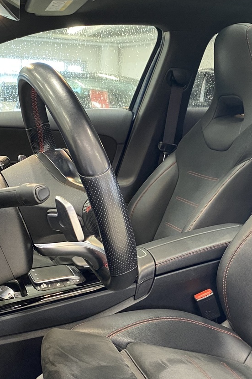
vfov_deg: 41.6
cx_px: 165
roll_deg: -2.4
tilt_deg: -14.8
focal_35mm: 47
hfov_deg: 28.5
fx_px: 494
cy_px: 240
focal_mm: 4.25
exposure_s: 1/33
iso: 500
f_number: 1.8
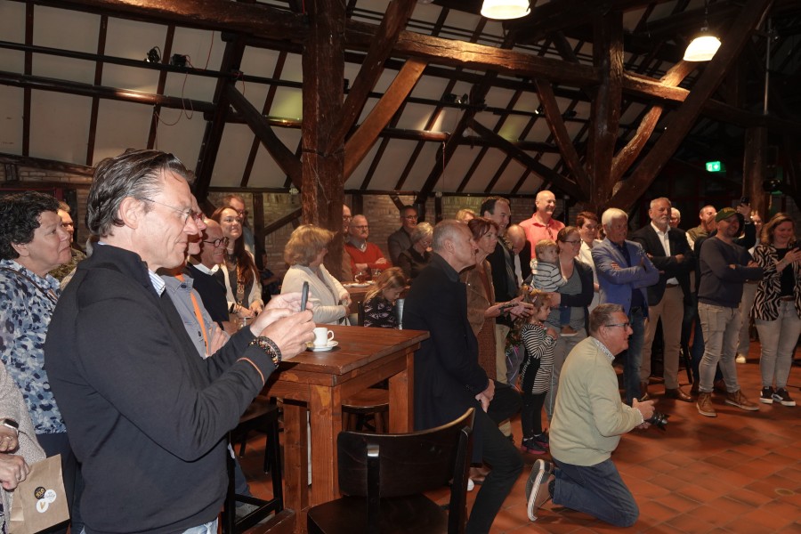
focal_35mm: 28
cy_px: 267
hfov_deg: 65.5
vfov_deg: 46.4
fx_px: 623
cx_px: 400
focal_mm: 10.18
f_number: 2.8
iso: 400
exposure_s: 1/30
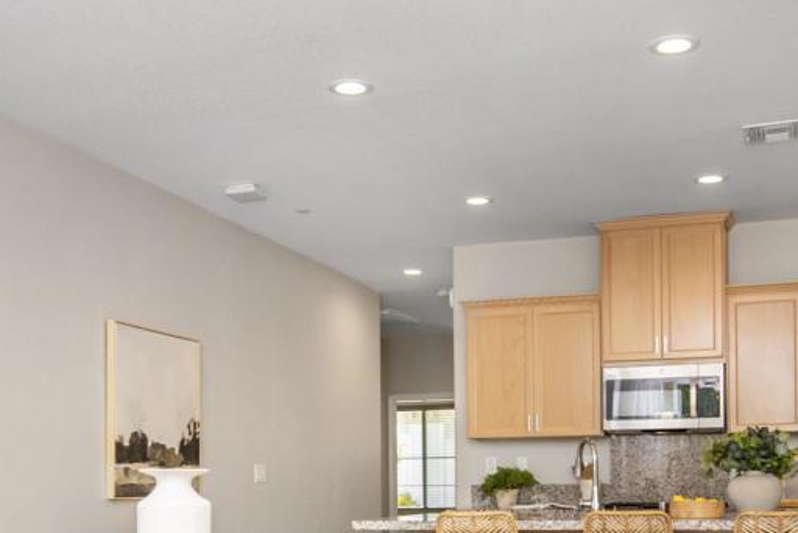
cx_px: 391
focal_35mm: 51
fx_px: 1131
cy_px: 479
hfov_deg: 38.9
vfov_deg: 25.7
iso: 360
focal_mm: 17
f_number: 5.6
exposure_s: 1/125
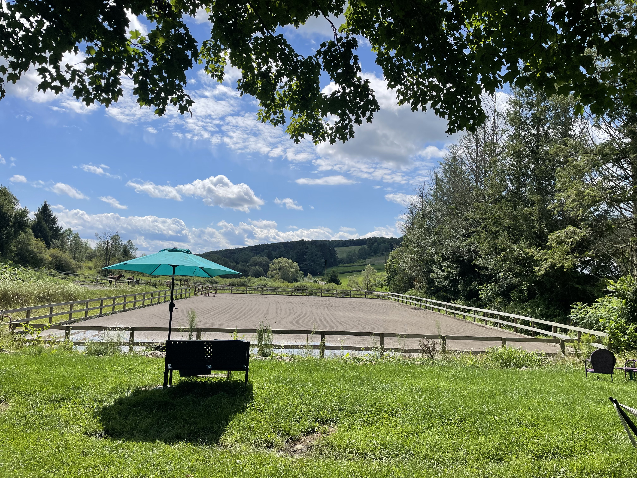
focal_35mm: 26
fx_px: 478
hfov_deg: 67.3
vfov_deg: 53.1
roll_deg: -1.4
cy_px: 239
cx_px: 318
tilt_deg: +5.5
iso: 32
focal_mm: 4.2
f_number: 1.6
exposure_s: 1/5814
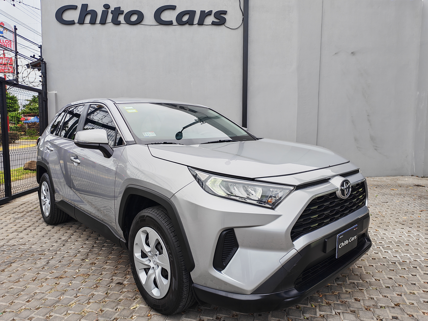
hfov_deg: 71.6
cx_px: 214
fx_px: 297
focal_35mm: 24
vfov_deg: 56.8
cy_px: 160
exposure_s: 1/170
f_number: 1.9
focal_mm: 6.12
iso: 50
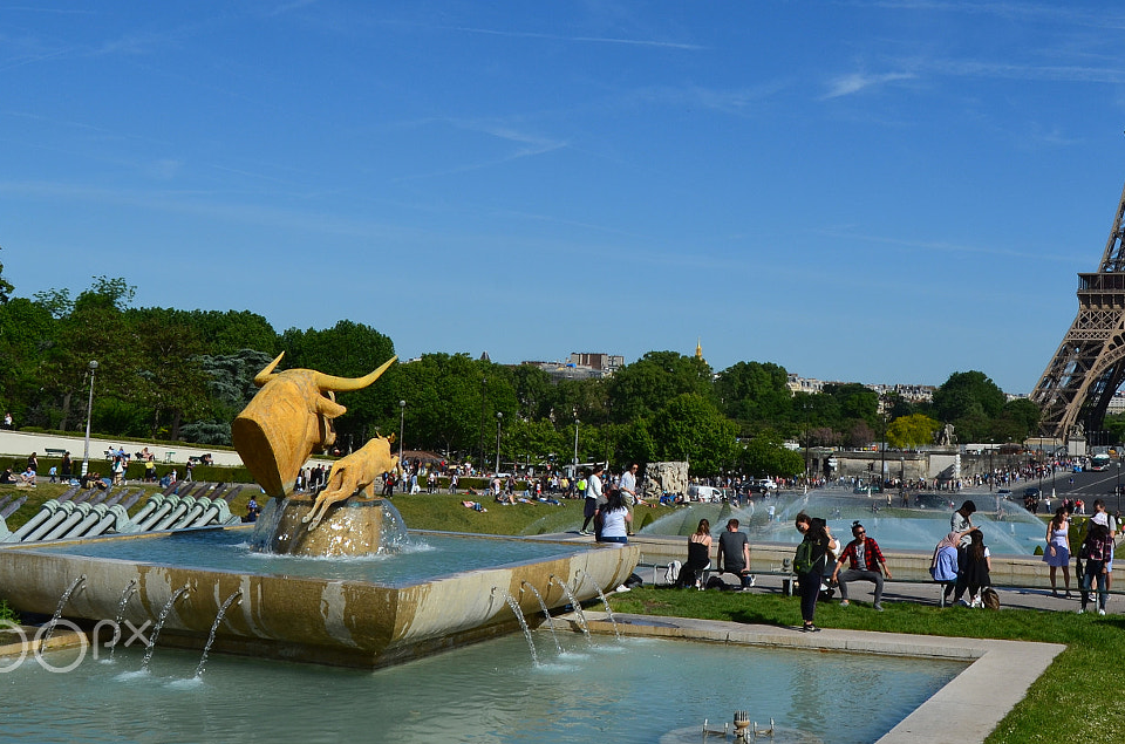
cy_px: 180
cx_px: 798
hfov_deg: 42.8
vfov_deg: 29.2
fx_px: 1403
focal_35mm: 45
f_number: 11
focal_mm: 18
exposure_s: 1/500
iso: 180
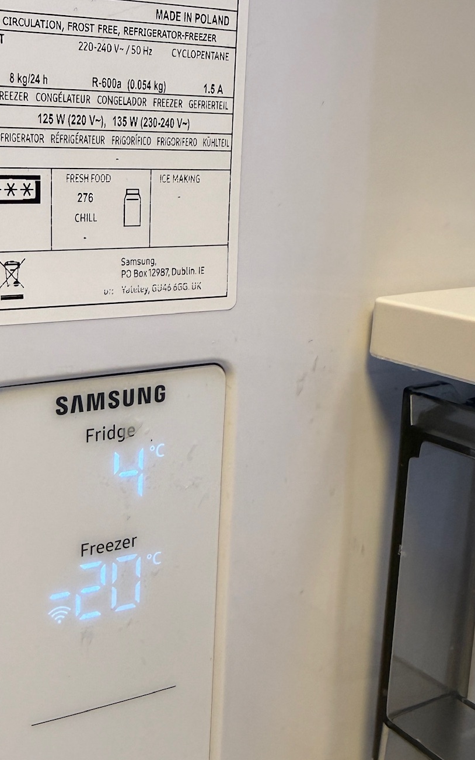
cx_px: 61
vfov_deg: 49.3
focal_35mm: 40
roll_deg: +0.2
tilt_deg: -11.4
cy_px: 401
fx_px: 829
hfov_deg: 30.8
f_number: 2.2
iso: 160
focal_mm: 2.22
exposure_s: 1/100
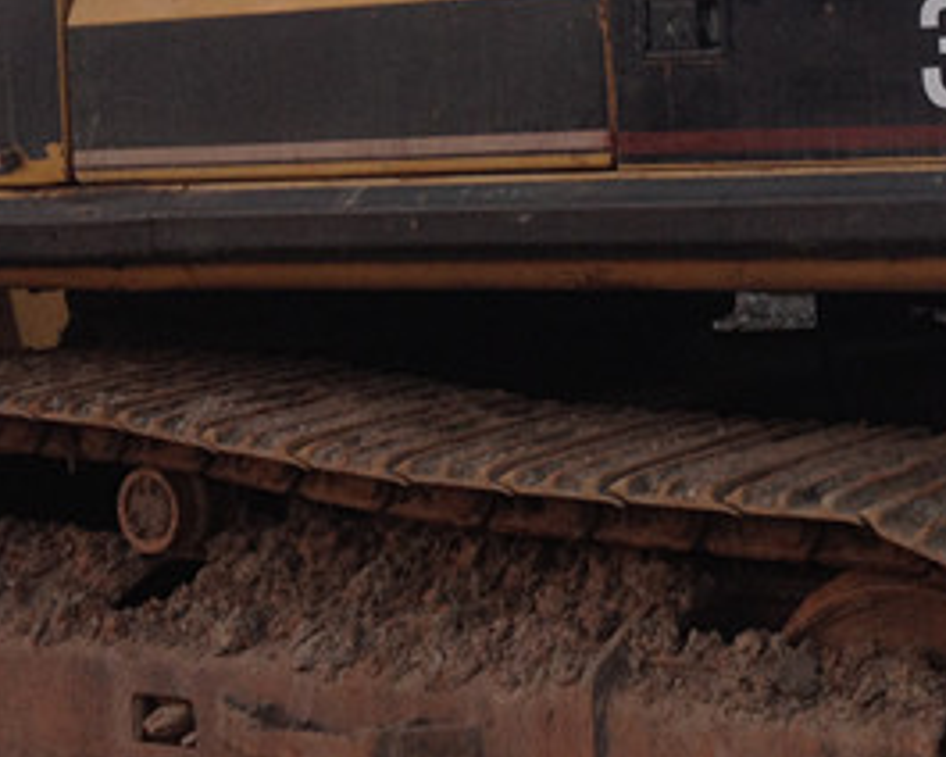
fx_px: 2884
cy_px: -54
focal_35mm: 103
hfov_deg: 18.4
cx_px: 771
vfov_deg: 14.6
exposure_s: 1/60
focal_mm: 4.28
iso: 64
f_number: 2.4
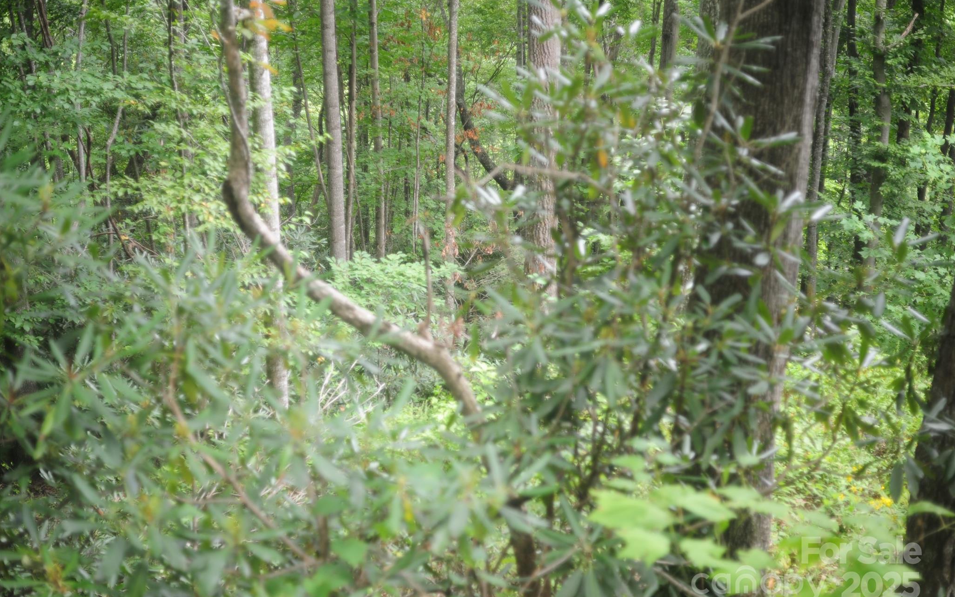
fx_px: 5309
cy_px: 306
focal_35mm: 204
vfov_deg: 6.4
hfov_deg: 10.3
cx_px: 477
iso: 200
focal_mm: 200
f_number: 4.5
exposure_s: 1/125
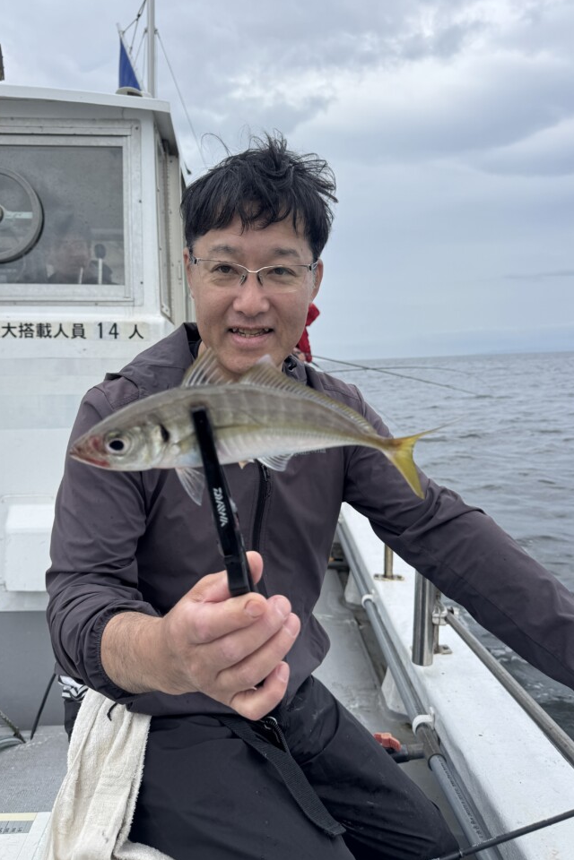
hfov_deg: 49.5
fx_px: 622
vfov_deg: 69.4
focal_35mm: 26
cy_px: 415
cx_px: 259
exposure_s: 1/1238
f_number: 1.78
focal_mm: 6.76
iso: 80
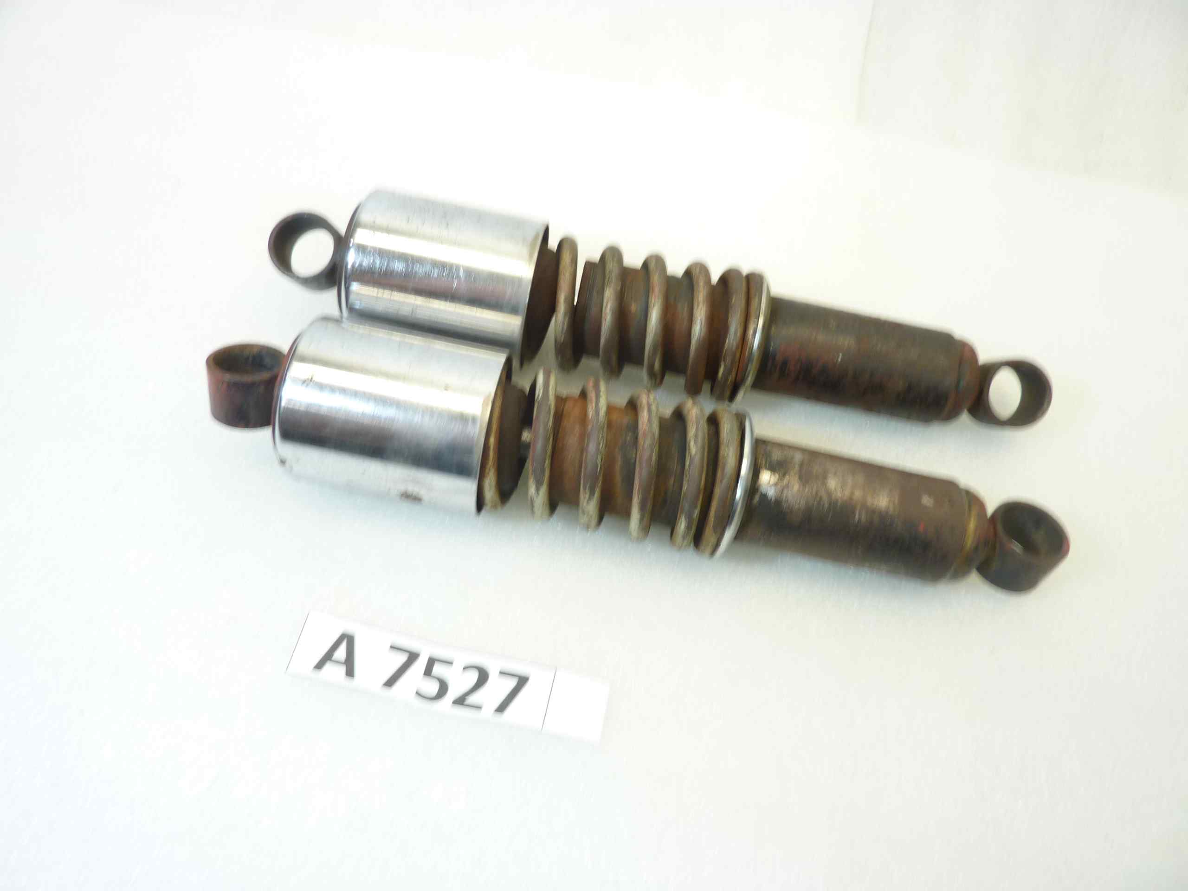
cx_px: 594
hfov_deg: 69.4
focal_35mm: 25
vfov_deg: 54.9
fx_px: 858
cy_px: 446
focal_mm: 4.1
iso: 80
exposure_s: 1/20
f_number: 3.3
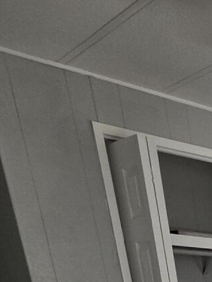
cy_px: 491
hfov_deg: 15.7
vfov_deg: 21.7
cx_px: 476
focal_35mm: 62
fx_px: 506
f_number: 1.9
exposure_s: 1/120
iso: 100
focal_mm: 2.2
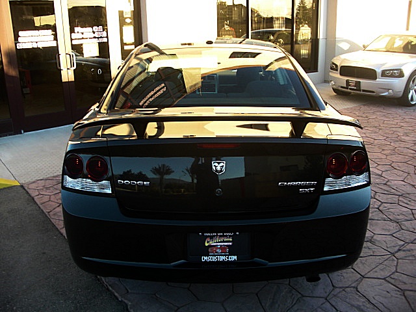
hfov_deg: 51.4
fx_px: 433
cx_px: 208
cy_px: 156
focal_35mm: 36
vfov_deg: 39.7
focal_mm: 6.3
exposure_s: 1/125
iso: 100
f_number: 2.8
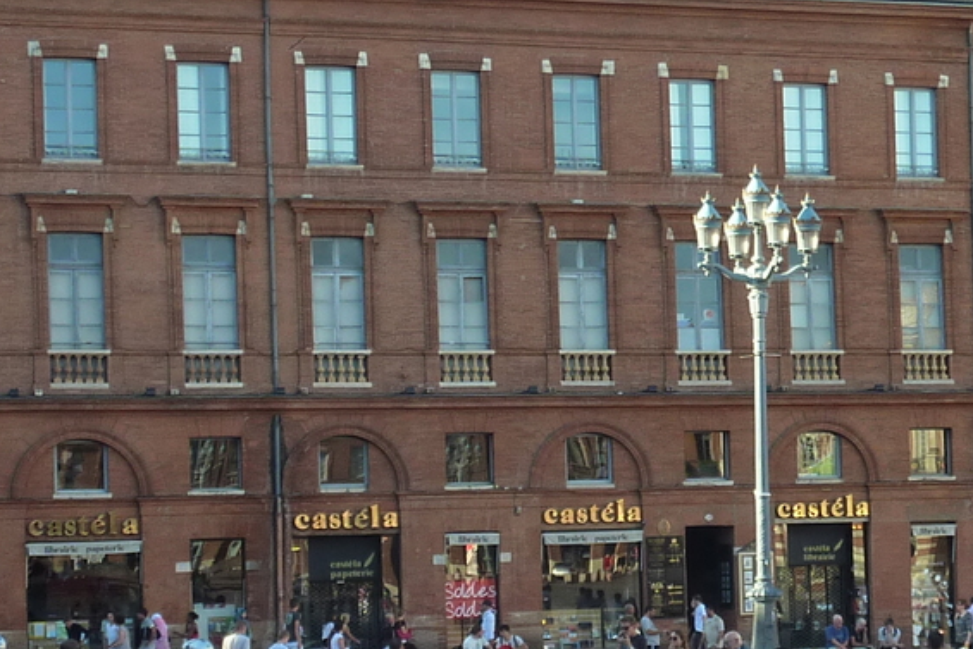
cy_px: 504
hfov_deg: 19.7
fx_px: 2784
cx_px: 663
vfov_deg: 13.2
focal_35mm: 103
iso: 125
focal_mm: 5.7
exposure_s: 1/160
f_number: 4
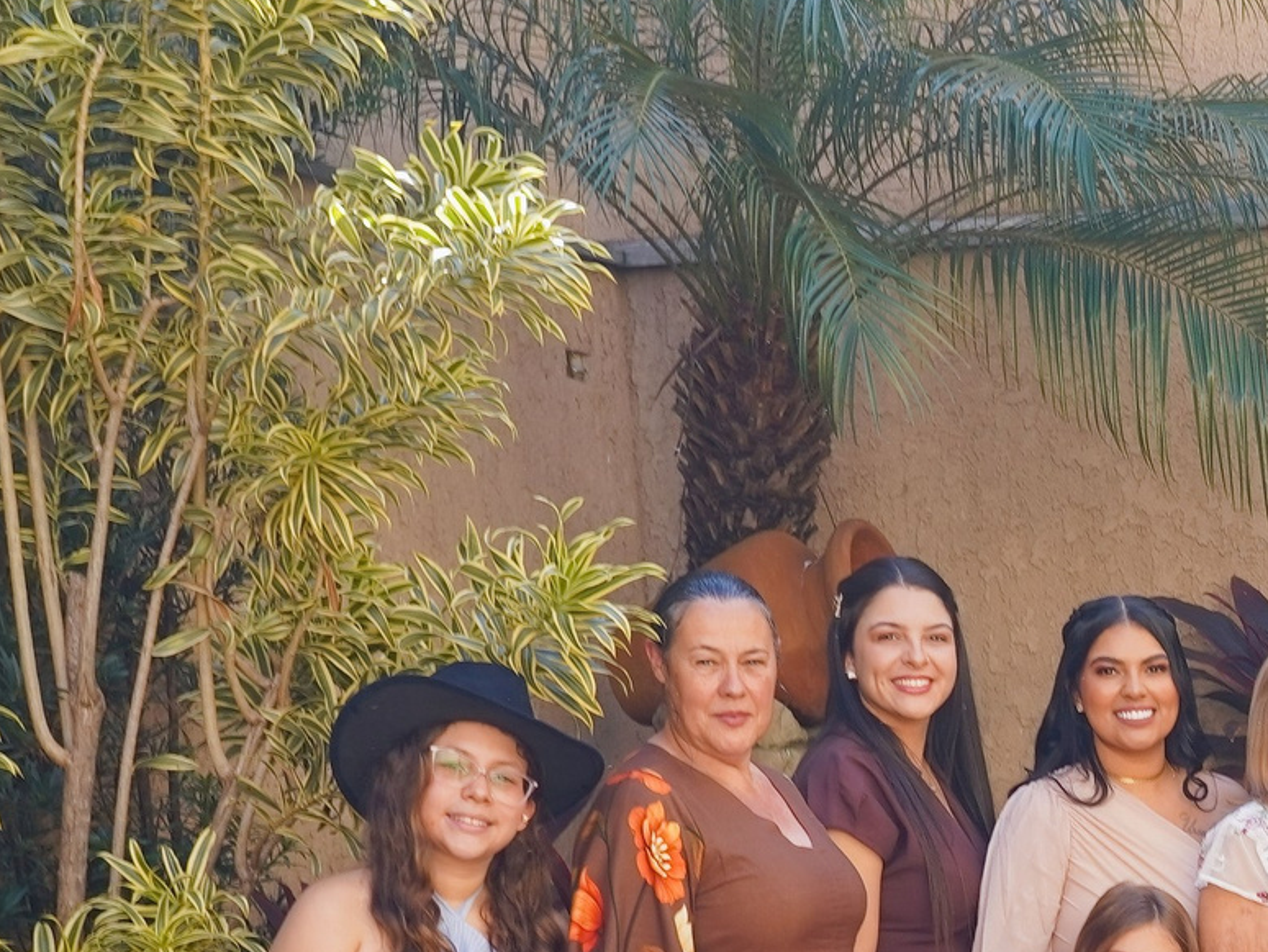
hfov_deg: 20.4
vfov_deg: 15.7
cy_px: 1269
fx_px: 3261
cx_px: 1584
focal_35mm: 89
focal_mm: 28
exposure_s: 1/100
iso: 200
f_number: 5.6
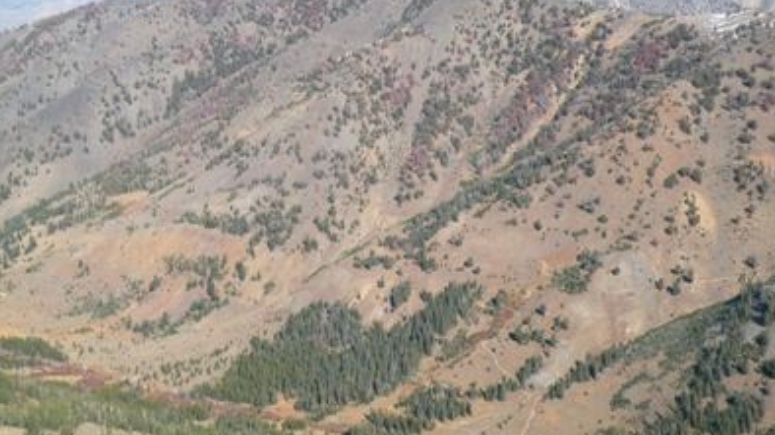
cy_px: 193
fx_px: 1273
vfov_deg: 19.4
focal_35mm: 62
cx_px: 388
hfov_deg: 33.9
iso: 64
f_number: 6.3
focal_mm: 9.8
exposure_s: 1/214
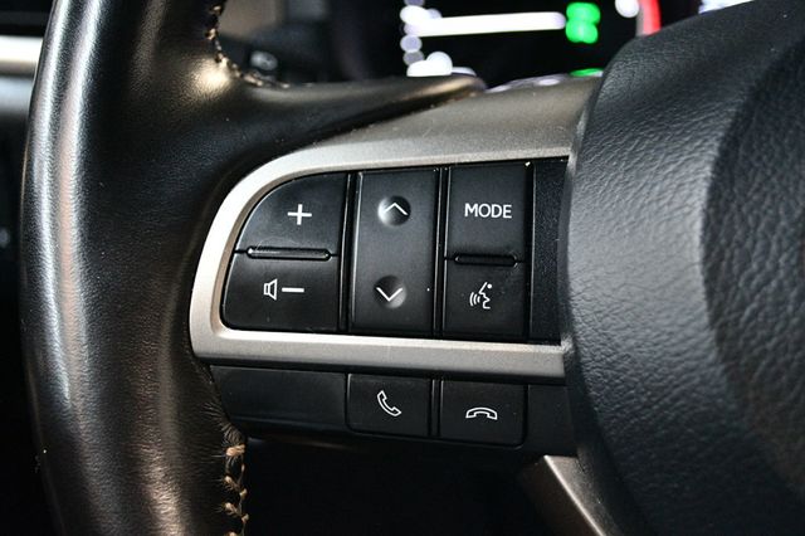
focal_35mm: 51
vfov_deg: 26.5
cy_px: 268
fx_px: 1140
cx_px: 402
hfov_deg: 38.9
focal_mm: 34
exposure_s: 1/60
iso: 6400
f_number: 5
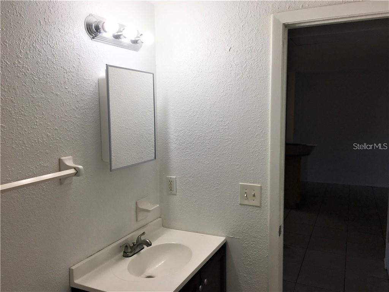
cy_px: 146
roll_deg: +0.6
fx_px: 326
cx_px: 194
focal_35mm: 29
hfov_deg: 61.7
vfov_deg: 48.2
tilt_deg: -4.4
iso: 32
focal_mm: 4.15
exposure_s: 1/120
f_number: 2.2
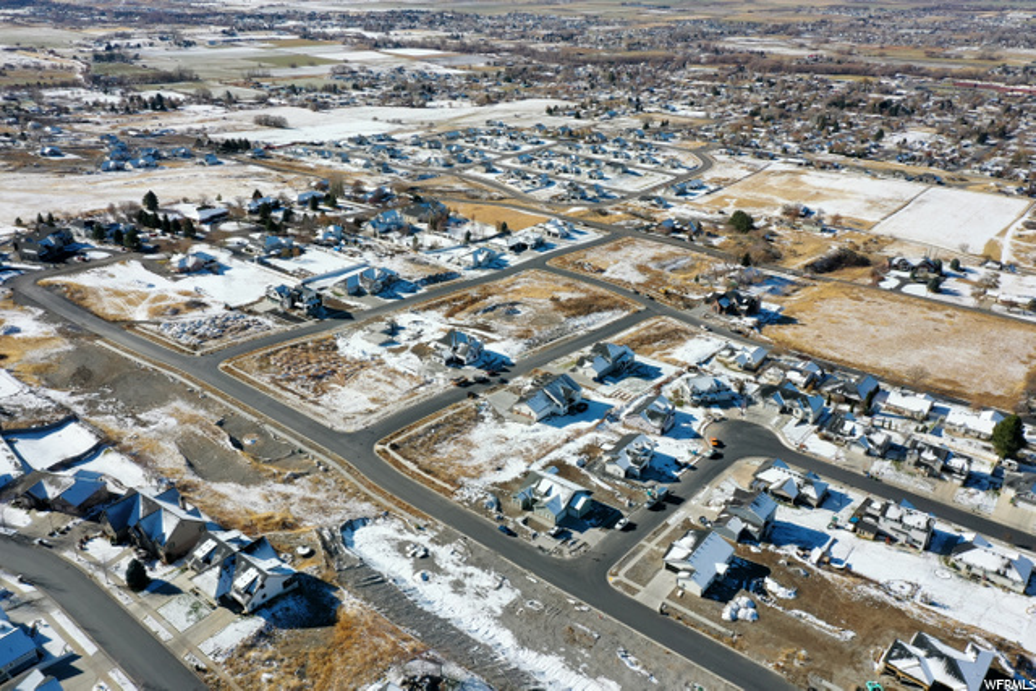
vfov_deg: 46.4
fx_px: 806
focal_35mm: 28
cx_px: 518
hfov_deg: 65.5
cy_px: 346
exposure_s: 1/500
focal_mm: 10.26
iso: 100
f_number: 6.3
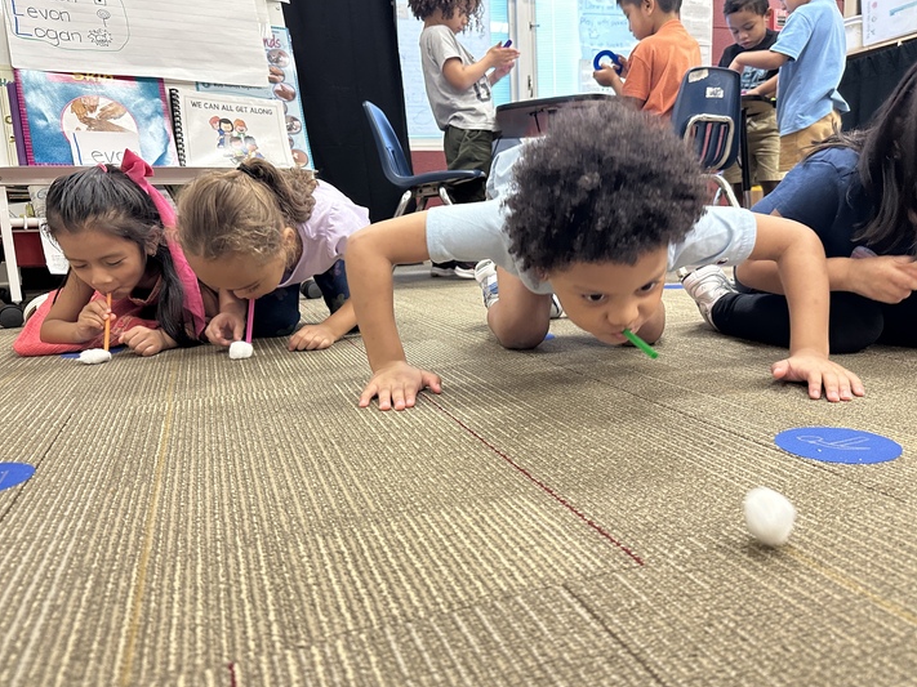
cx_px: 473
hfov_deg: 65.3
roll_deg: +2.6
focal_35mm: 27
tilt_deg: -10.5
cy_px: 343
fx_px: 715
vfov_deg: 51.3
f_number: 1.78
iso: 320
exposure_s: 1/60
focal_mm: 6.86
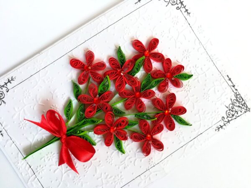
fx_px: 189
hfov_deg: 67.3
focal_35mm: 26
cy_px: 94
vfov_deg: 53.1
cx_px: 126
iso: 100
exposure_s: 1/50
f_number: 2.2
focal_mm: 3.83
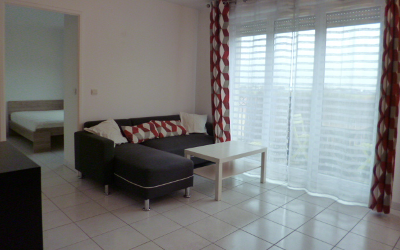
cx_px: 200
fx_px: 283
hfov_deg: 70.4
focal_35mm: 26
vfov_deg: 47.3
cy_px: 102
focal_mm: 4.3
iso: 250
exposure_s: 1/60
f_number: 2.5
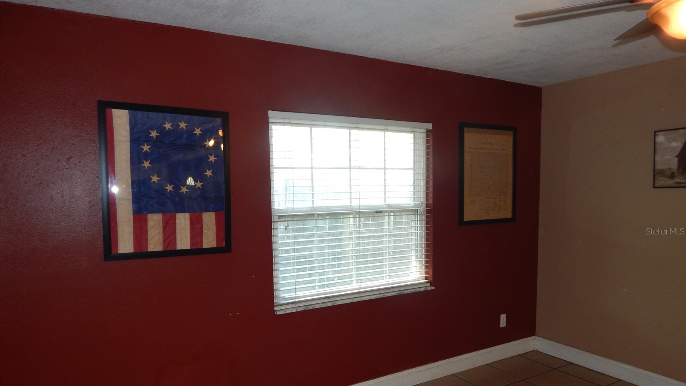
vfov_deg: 47.4
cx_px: 343
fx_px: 437
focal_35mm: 24
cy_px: 231
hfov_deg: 76.3
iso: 200
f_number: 3
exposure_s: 1/30
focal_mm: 4
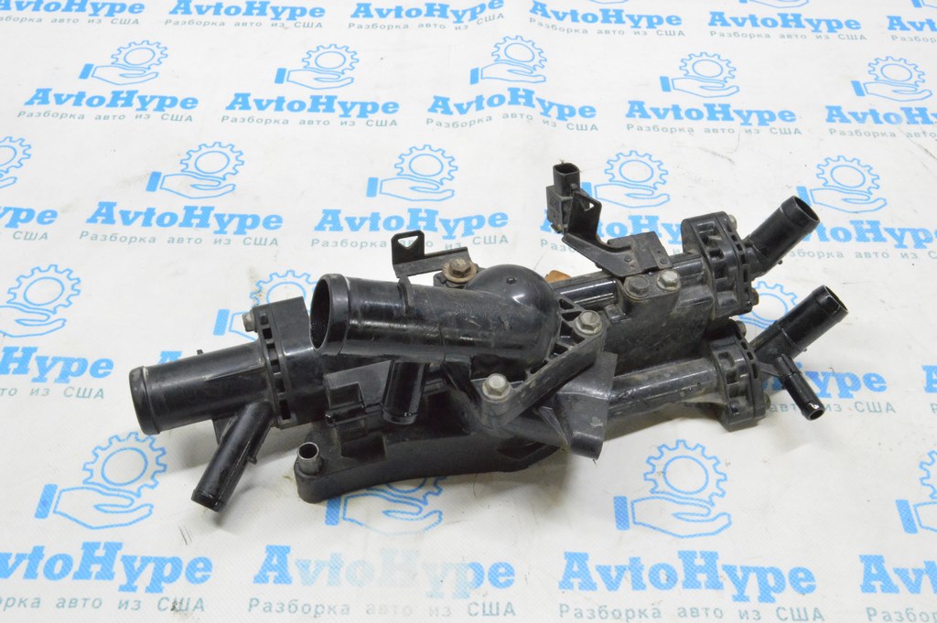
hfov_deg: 49.6
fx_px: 1014
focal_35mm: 39
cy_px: 312
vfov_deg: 34.2
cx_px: 468
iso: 6400
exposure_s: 1/15
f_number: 20
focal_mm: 26
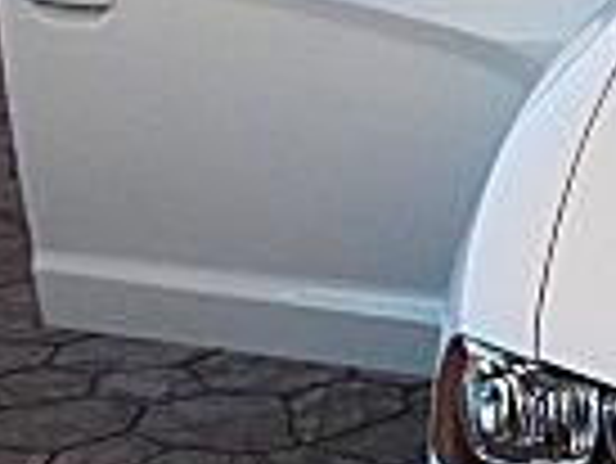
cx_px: 1277
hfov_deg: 10.7
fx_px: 2992
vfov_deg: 8.8
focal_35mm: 168
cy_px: 167
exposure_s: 1/125
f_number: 2.8
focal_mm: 6.3
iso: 50
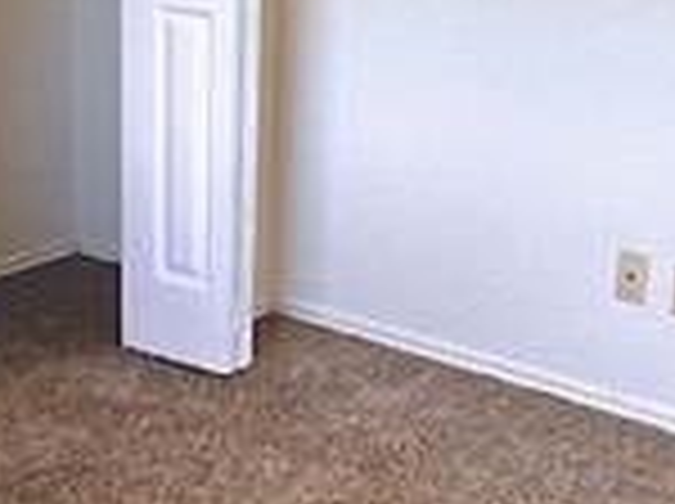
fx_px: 1733
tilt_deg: -19.6
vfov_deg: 16.5
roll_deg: +0.3
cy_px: 342
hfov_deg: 21.8
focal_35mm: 89
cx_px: 153
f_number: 1.8
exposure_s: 1/120
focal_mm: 1.57
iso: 250
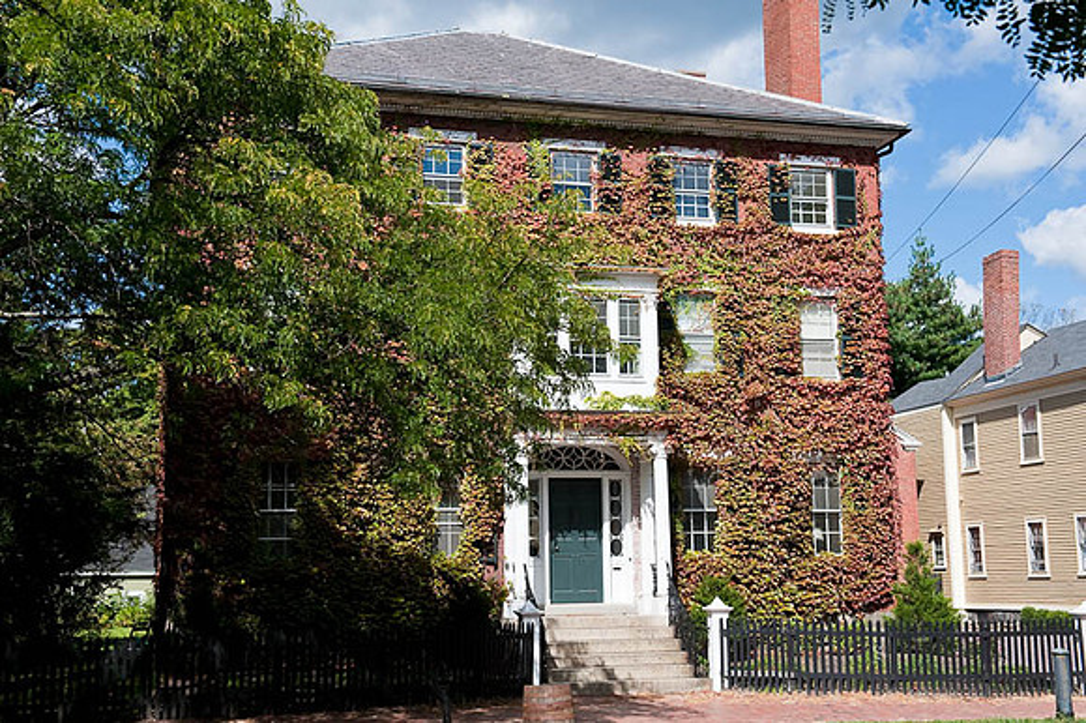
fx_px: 1447
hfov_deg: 41.1
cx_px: 543
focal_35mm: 48
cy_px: 362
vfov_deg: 28.0
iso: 200
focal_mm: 48
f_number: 9
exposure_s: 1/320
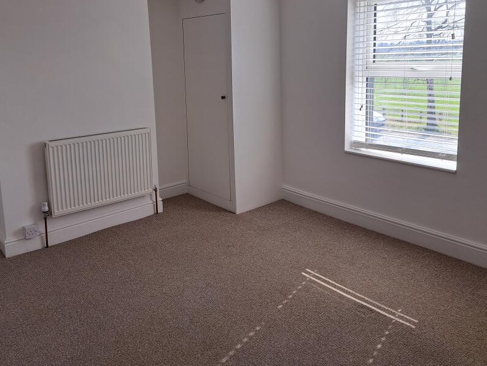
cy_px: 141
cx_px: 201
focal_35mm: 31
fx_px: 436
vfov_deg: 45.1
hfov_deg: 58.0
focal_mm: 5.23
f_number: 1.8
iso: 50
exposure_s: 1/222
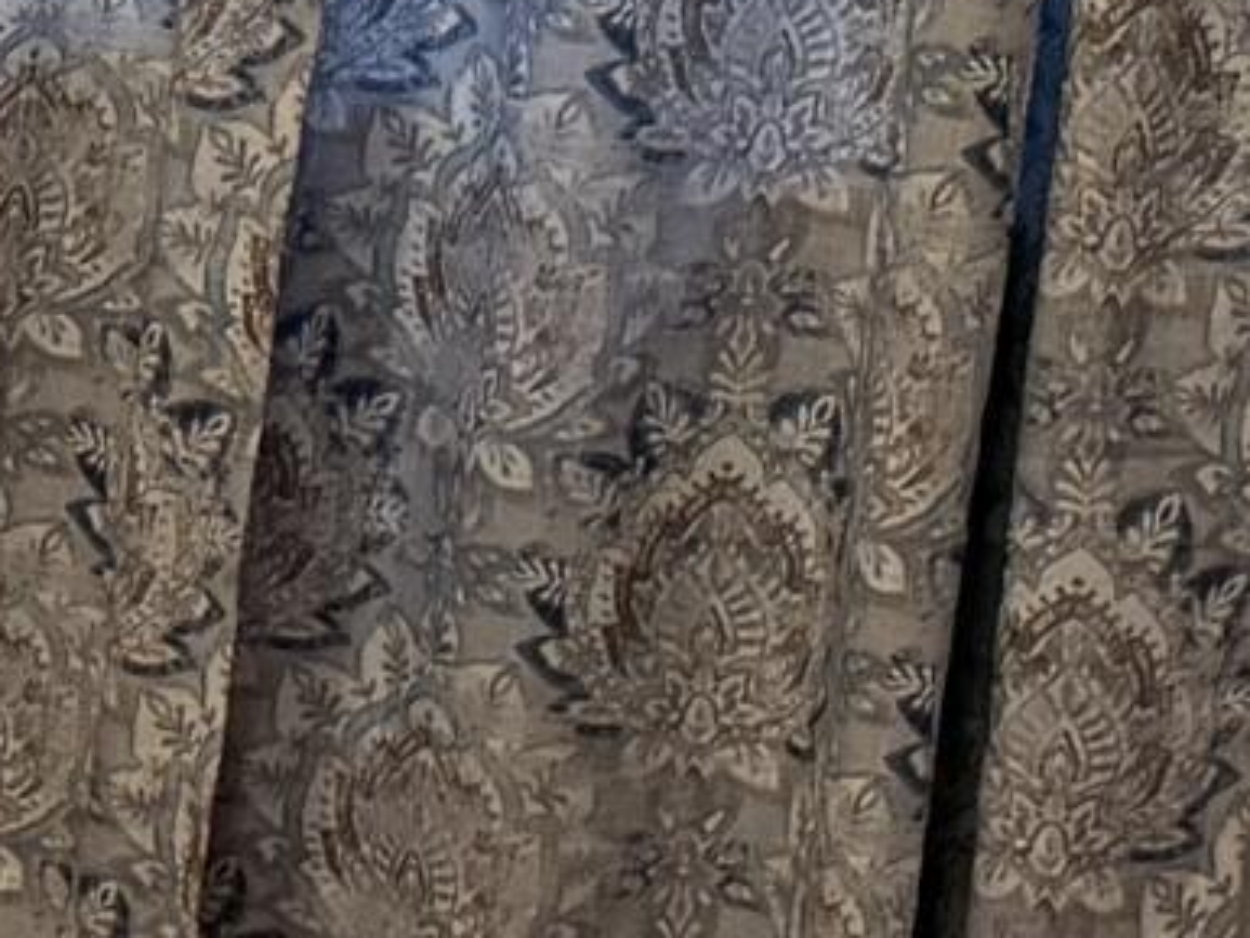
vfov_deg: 7.8
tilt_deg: -11.9
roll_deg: -3.1
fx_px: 6755
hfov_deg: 9.2
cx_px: -2026
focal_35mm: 187
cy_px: -344
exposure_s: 1/60
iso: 250
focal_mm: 6.76
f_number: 1.78
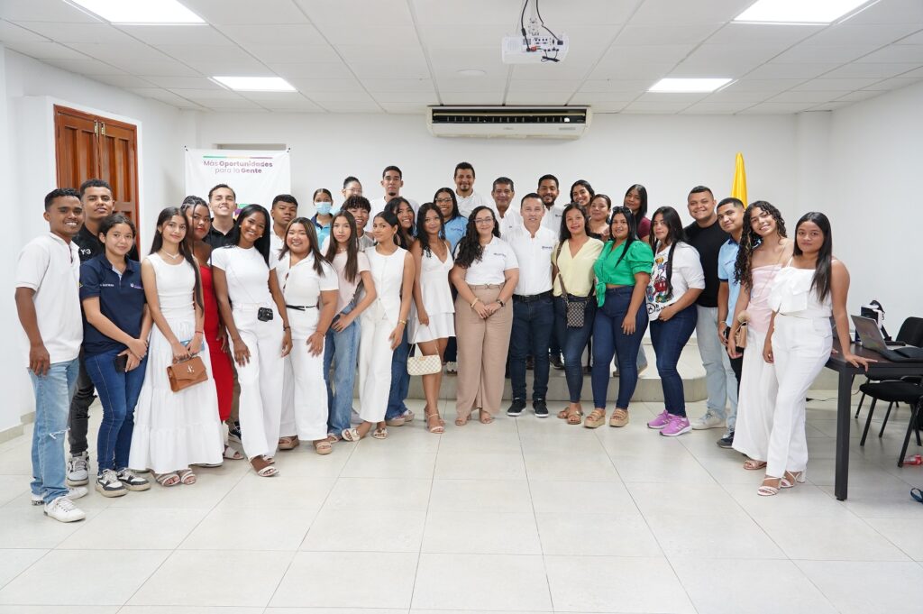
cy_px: 307
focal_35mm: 31
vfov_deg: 42.3
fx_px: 794
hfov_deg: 60.3
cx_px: 462
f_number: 4
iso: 1600
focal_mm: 31
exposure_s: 1/100
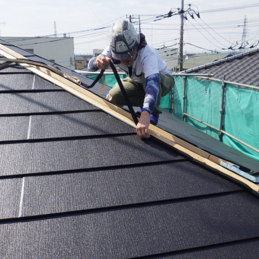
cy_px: 129
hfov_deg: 48.4
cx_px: 136
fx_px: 288
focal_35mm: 34
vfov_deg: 48.5
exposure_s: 1/1250
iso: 250
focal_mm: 5
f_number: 4.2
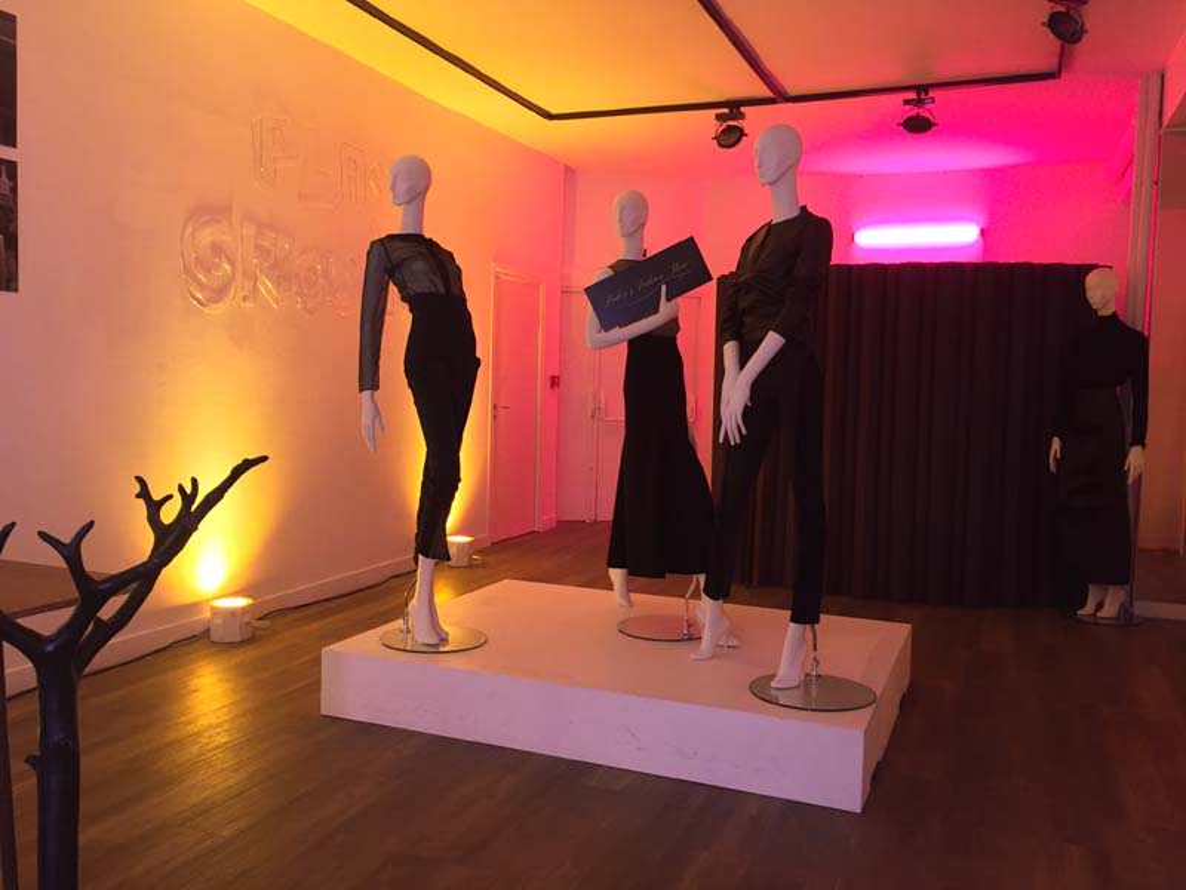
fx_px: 994
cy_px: 445
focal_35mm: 29
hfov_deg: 61.7
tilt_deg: -4.2
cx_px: 593
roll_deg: -0.7
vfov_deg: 48.2
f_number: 2.2
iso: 250
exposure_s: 1/20
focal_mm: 4.15
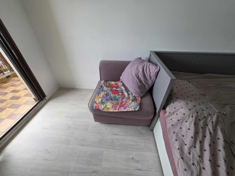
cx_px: 118
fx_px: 88
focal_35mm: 13
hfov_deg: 106.2
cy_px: 88
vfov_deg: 89.9
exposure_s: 1/100
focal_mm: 2.2
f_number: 1.9
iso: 64
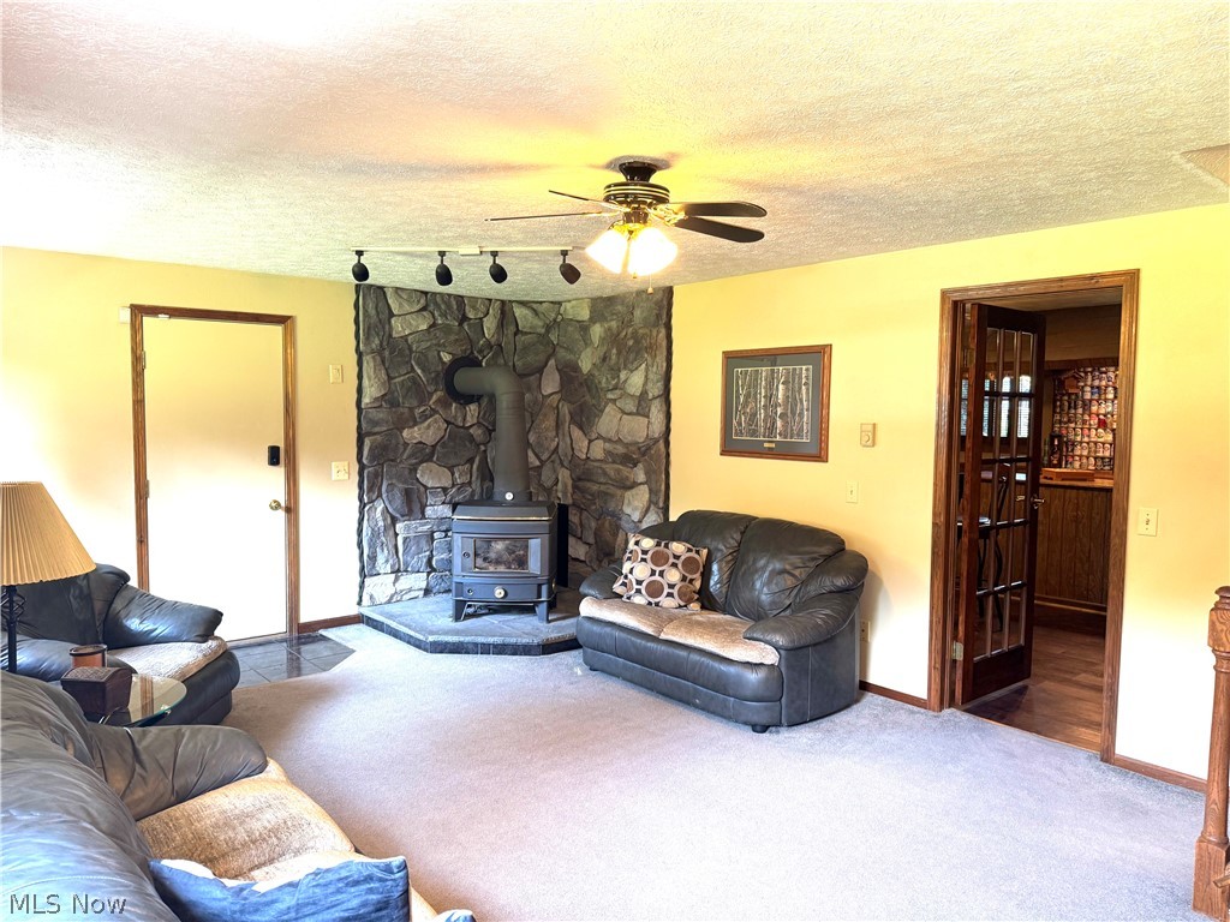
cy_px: 461
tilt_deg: -4.2
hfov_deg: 71.6
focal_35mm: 24
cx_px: 615
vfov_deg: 56.8
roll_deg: -0.5
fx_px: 853
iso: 160
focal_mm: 6.76
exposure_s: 1/60
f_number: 1.78
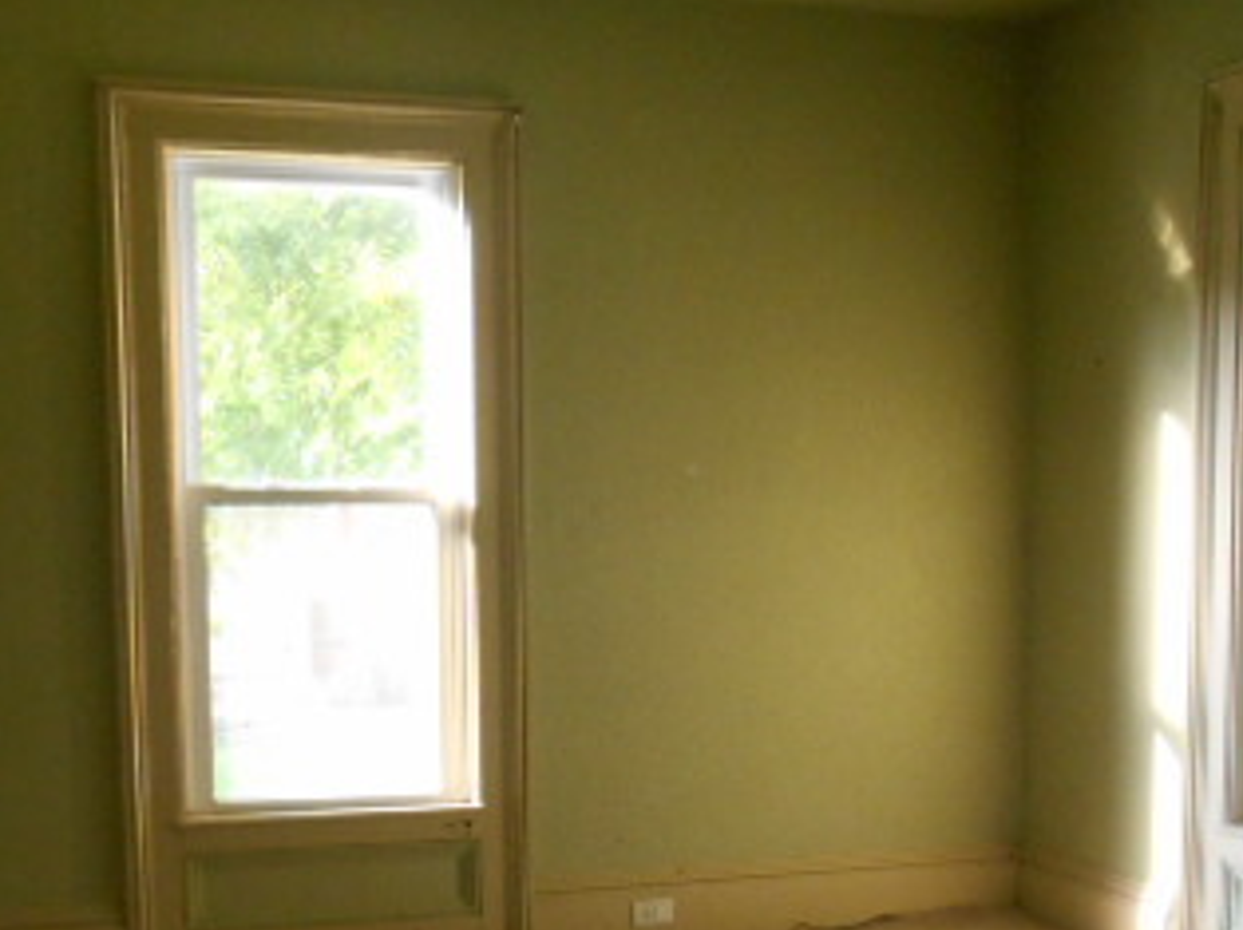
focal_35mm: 53
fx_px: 1902
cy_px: 748
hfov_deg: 36.2
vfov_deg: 26.9
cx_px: 693
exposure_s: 1/30
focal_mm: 4.7
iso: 400
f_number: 3.4
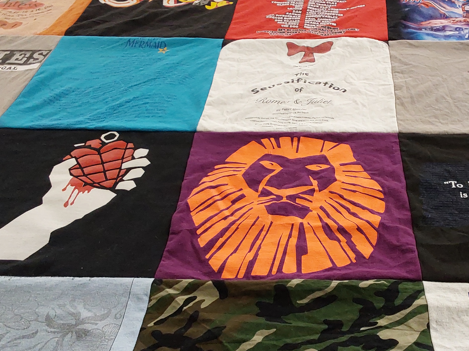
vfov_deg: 29.7
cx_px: 304
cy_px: 191
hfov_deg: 38.6
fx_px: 664
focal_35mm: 49
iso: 160
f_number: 1.9
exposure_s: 1/60
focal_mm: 2.91
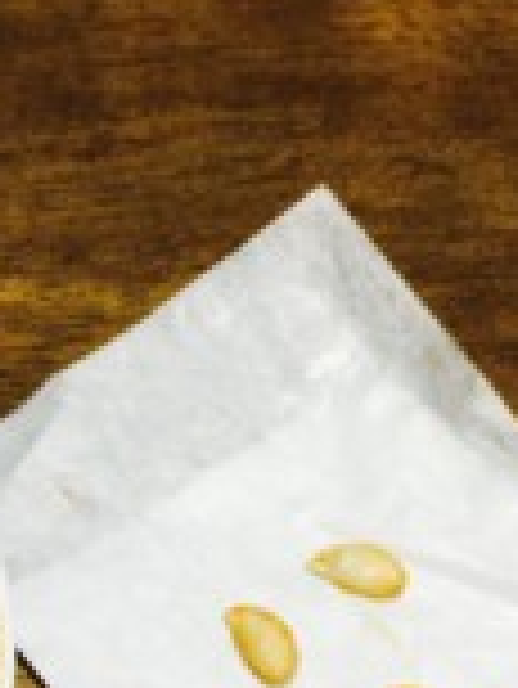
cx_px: -36
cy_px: 661
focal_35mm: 88
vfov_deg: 21.6
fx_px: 1753
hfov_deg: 16.4
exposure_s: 1/30
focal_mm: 4.12
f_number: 2.2
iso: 125
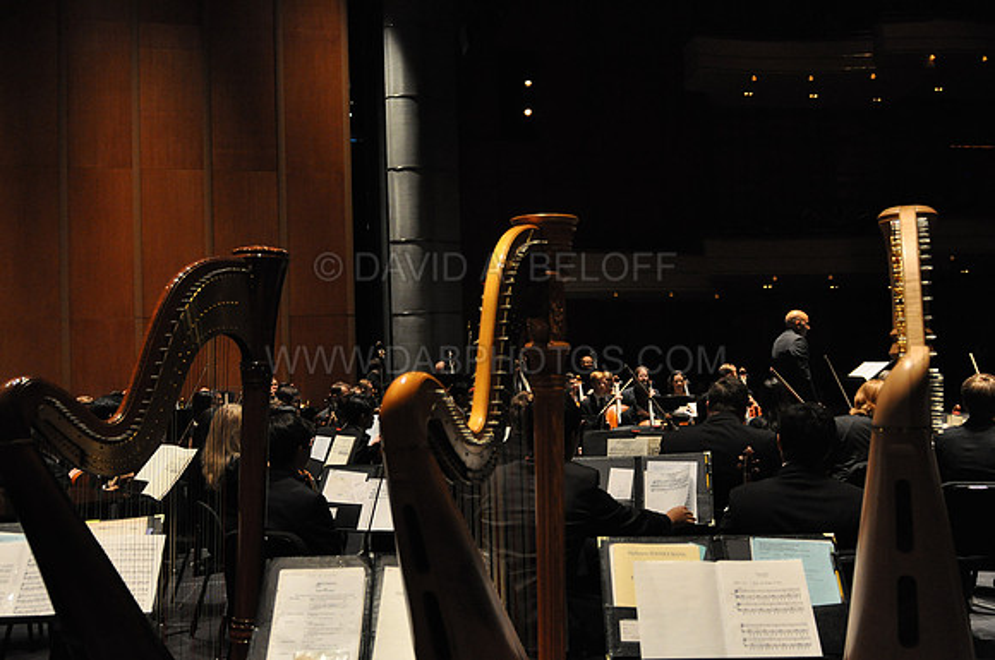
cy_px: 330
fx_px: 994
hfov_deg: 53.2
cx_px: 498
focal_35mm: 36
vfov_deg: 36.8
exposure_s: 1/250
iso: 1600
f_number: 2.8
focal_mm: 24
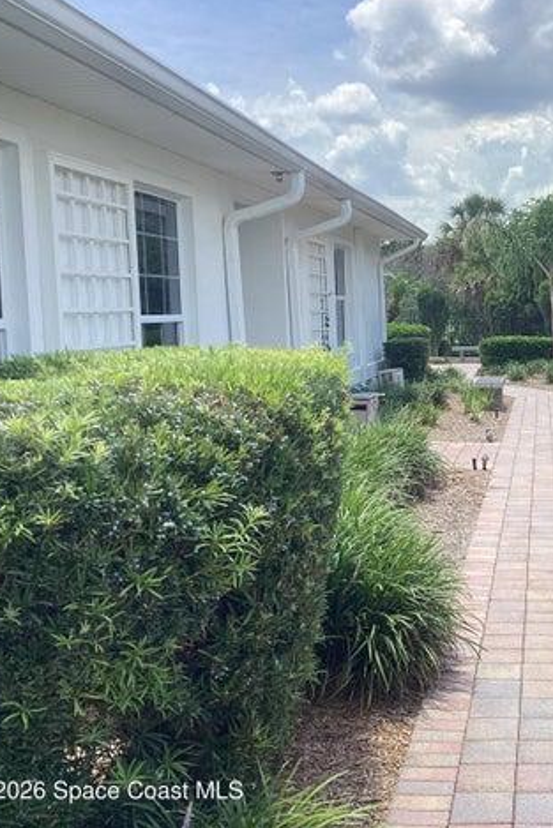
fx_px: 1013
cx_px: 539
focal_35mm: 44
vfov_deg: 44.5
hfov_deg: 28.8
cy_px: 406
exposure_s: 1/734
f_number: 2.4
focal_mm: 3.3
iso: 25
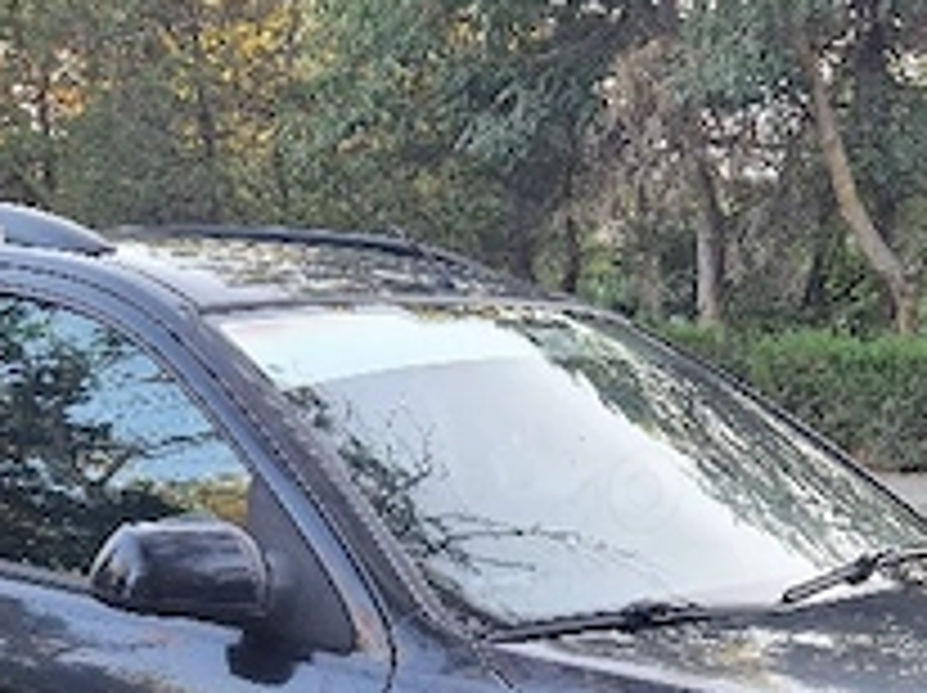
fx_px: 1792
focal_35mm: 67
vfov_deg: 21.2
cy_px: 684
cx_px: 572
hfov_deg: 28.9
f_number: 1.8
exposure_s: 1/182
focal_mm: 5.4
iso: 100
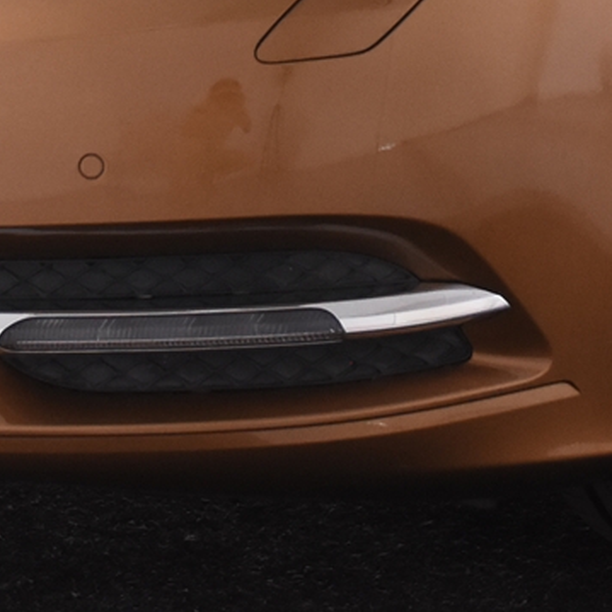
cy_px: -300
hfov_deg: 9.2
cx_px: 424
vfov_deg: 8.9
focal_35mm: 191
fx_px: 3820
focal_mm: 28
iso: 1600
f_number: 4.5
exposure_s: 1/80
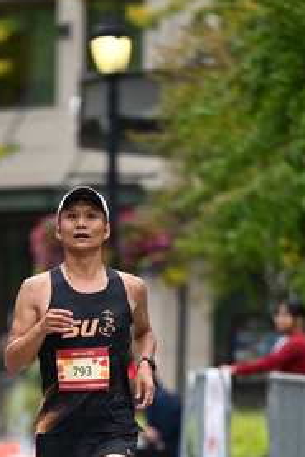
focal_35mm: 397
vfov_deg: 5.2
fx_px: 5039
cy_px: 411
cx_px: 111
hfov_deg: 3.5
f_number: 2.8
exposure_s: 1/2500
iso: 1250
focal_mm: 200
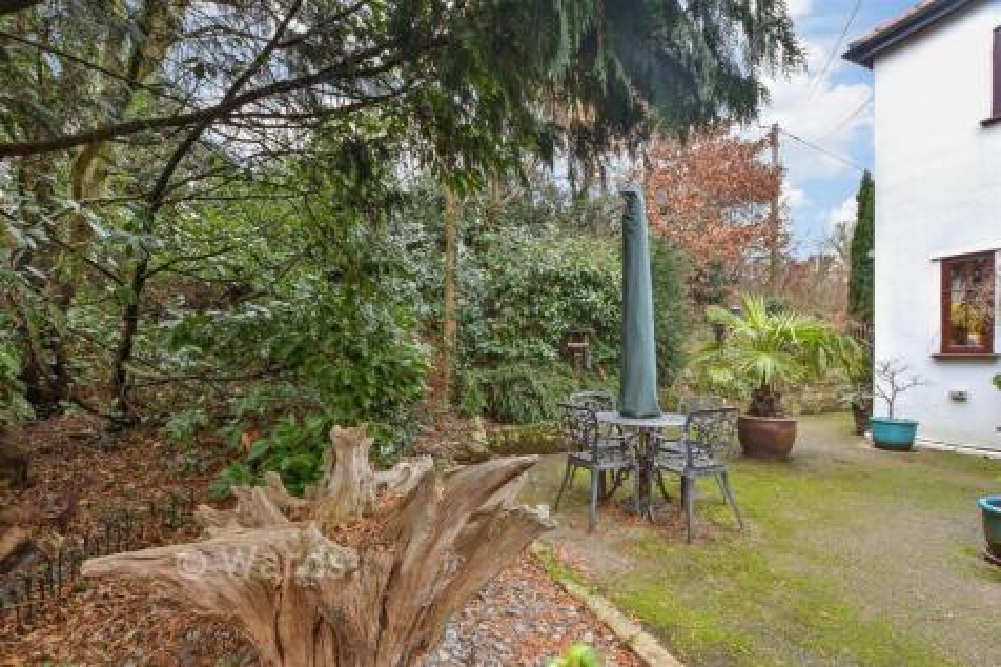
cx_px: 500
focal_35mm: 15
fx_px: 417
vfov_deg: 77.3
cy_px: 334
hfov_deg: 100.4
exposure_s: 1/5
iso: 160
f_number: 8
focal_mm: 10
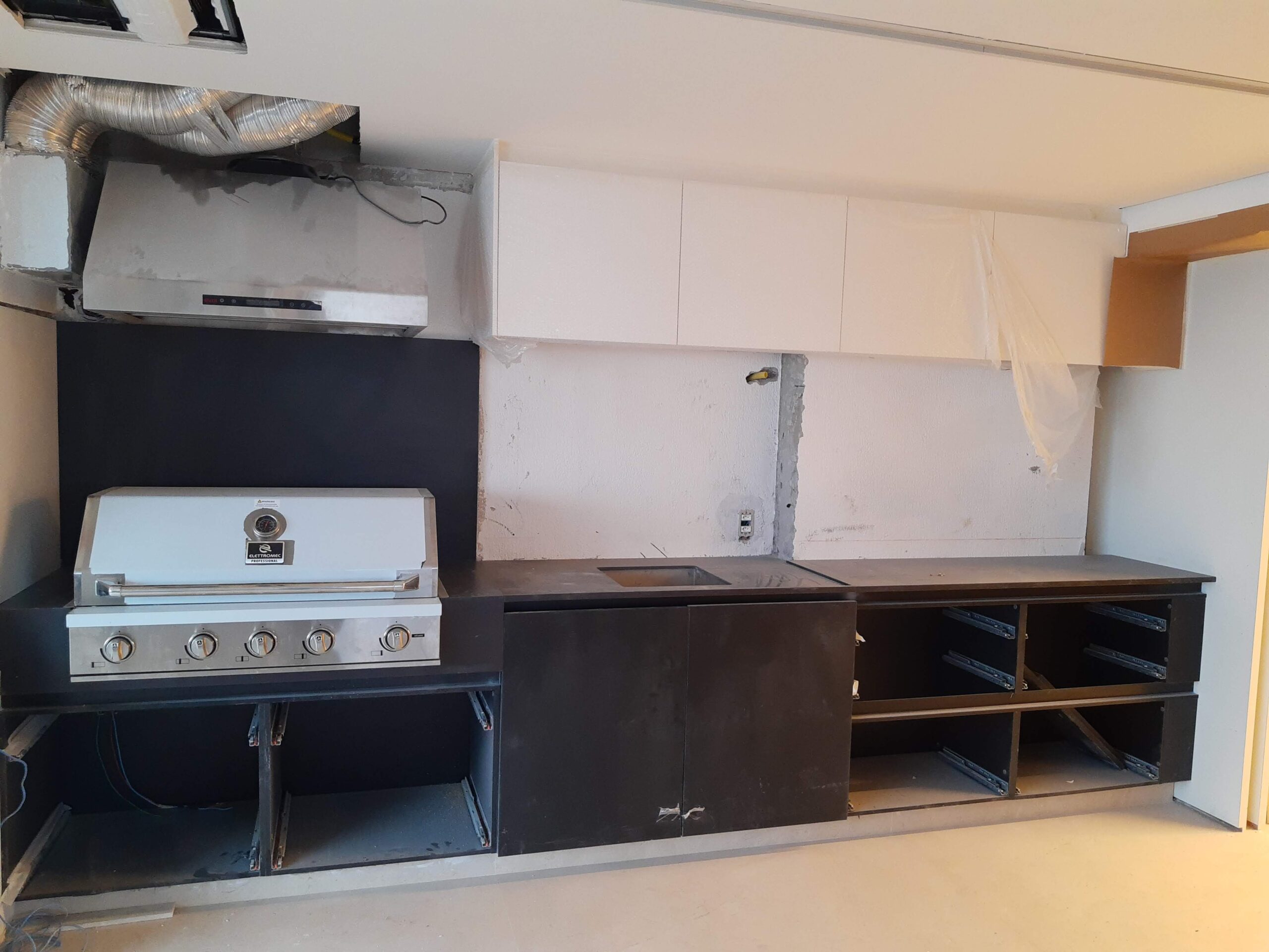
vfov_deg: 53.1
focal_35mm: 26
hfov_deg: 67.3
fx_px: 953
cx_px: 634
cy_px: 476
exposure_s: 1/33
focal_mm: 4.75
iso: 129
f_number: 1.7
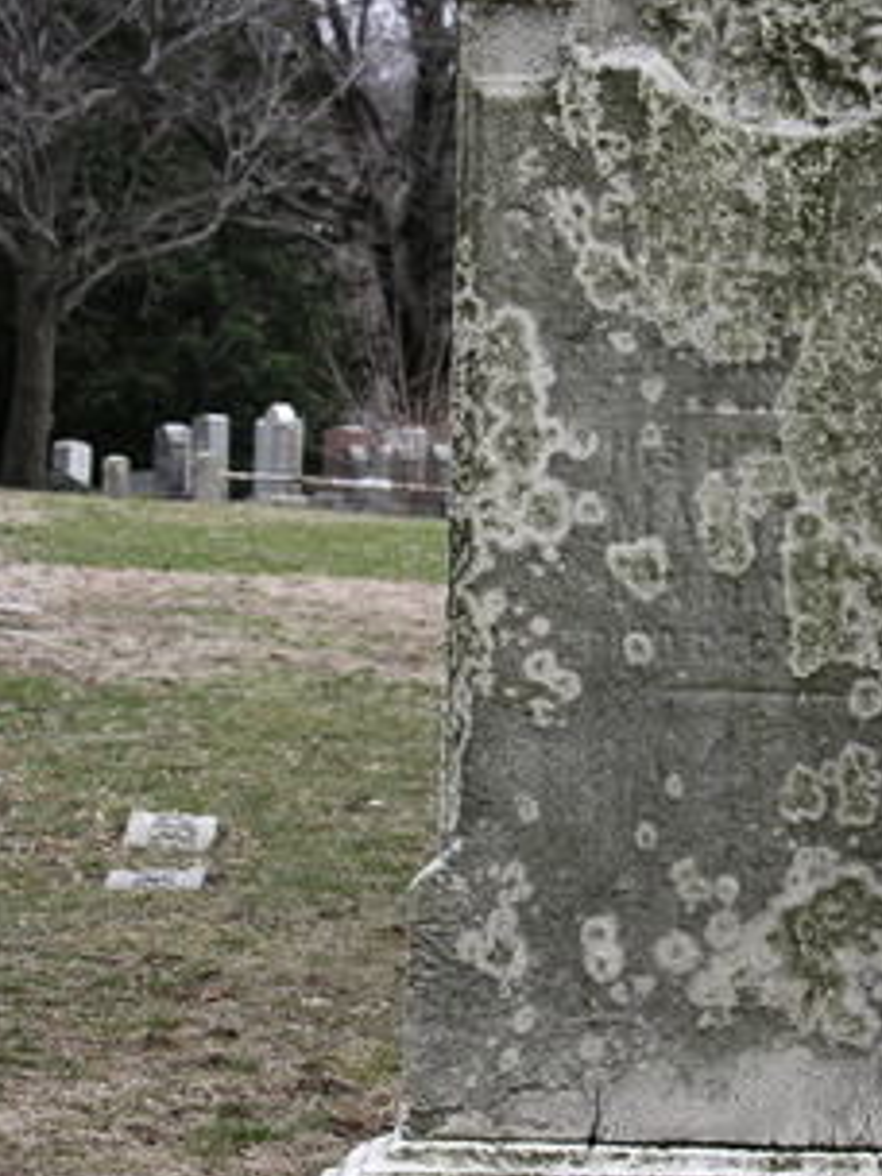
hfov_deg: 11.8
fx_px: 4247
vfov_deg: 15.8
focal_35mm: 125
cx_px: 822
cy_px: 712
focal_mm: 16.4
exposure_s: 1/99.4
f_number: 3.2
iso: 50
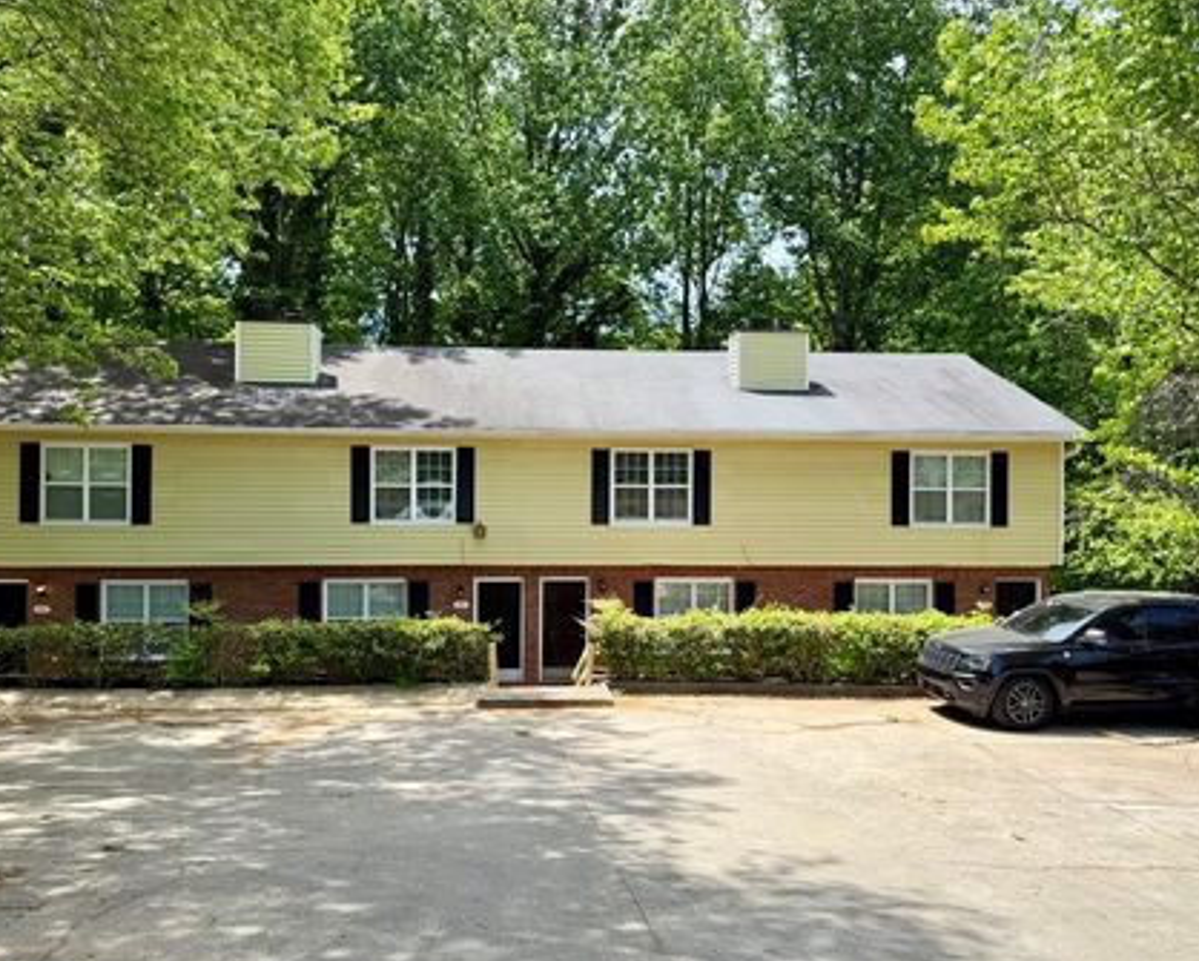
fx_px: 994
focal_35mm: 28
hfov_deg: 62.1
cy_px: 480
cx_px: 562
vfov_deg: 51.6
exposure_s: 1/1156
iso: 80
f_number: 1.78
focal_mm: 6.76
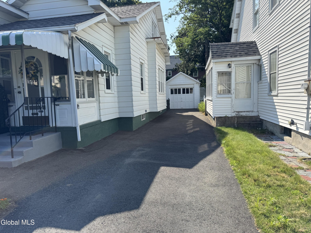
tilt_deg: -6.1
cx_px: 156
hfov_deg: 71.6
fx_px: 216
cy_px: 116
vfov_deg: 56.8
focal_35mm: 24
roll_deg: +1.4
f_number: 1.78
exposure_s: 1/2415
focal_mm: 6.76
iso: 80
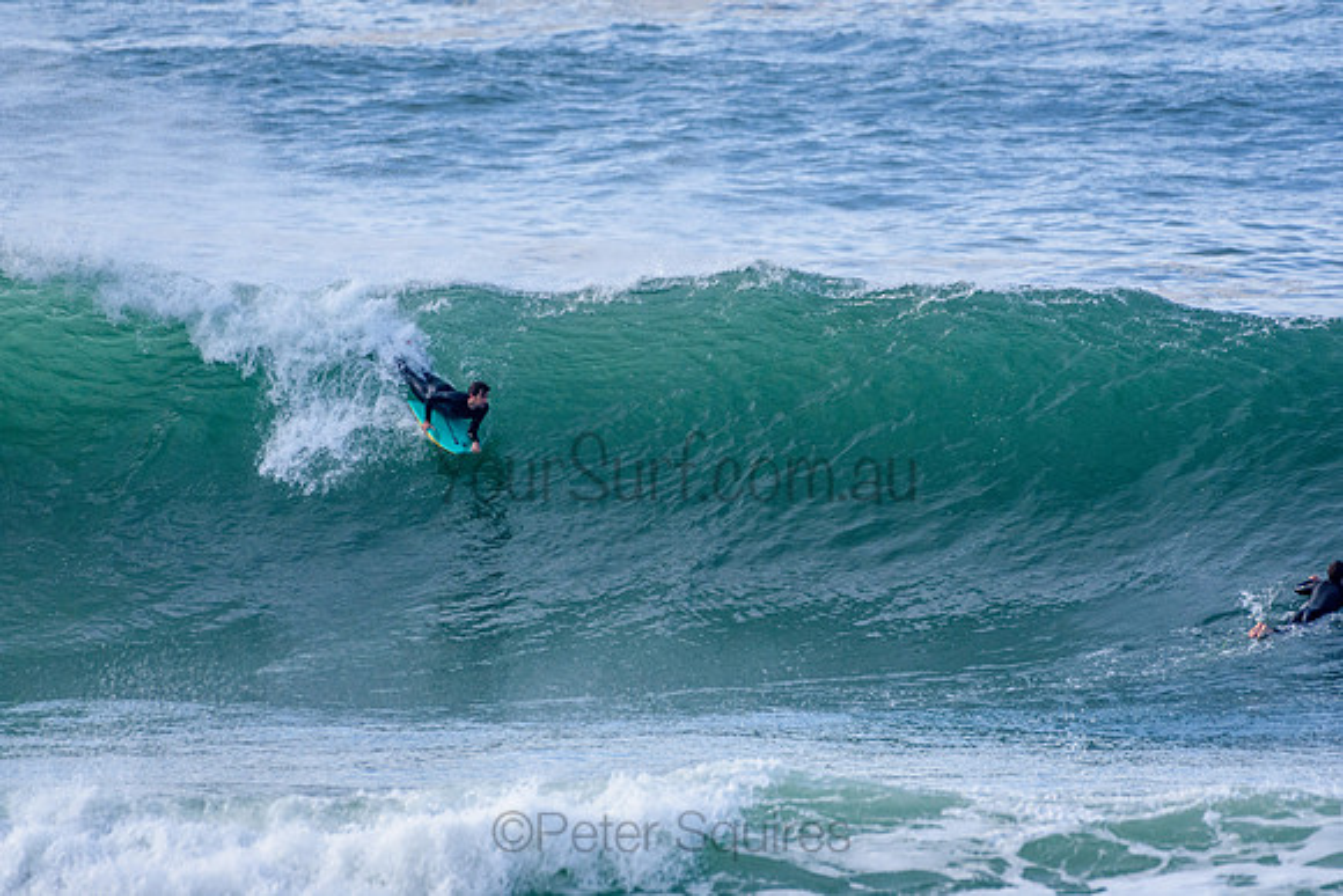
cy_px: 448
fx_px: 27984
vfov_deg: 1.8
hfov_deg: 2.7
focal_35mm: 750
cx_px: 672
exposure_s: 1/2000
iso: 640
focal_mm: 500
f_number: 5.6
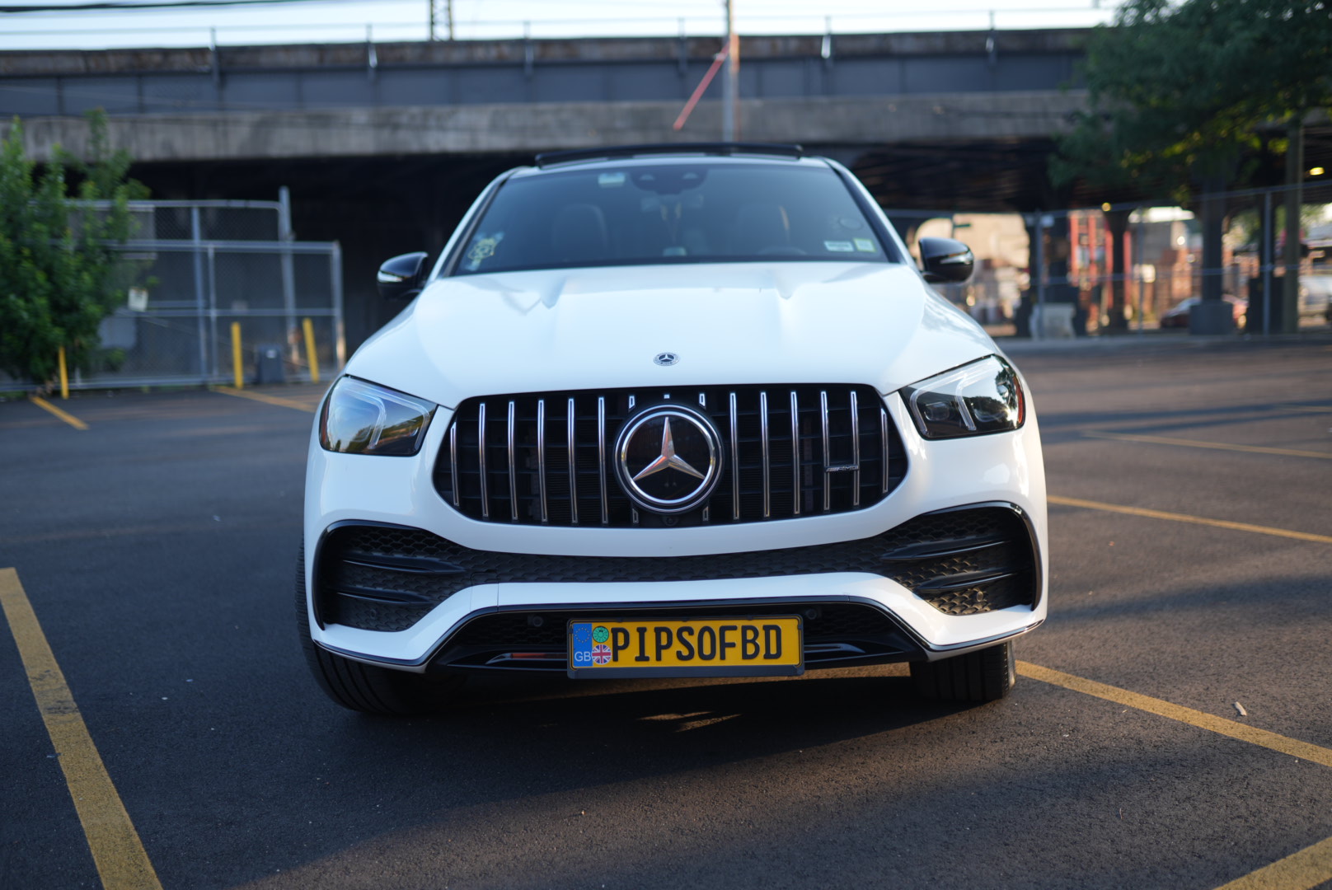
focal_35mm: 35
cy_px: 445
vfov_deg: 37.9
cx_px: 666
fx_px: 1296
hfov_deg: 54.4
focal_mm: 35
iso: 100
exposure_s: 1/1000
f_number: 1.4
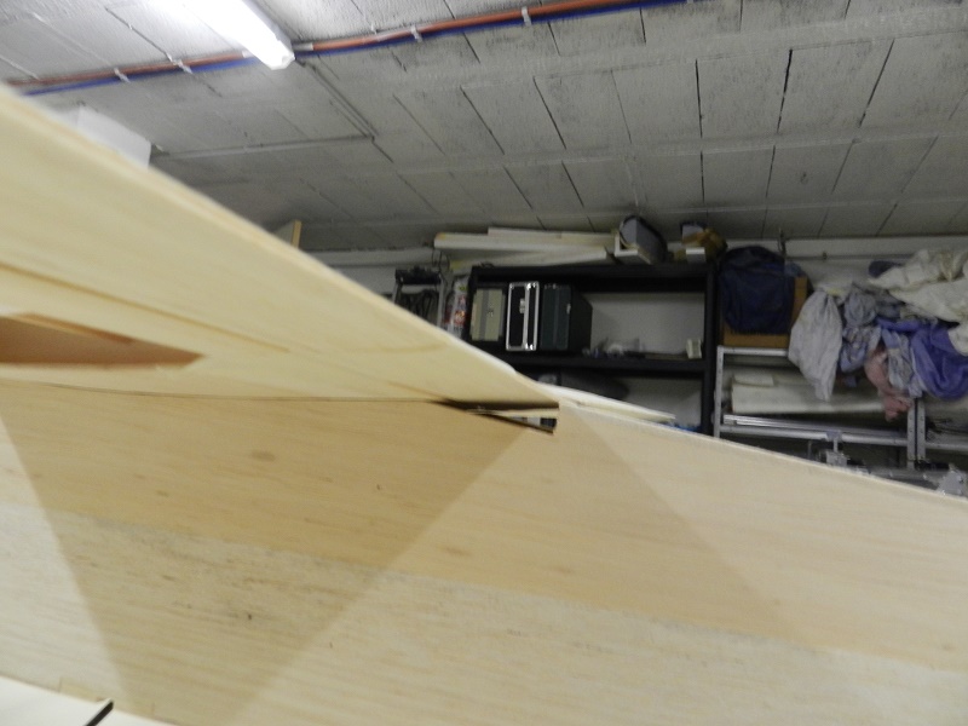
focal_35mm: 23
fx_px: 643
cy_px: 363
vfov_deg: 58.9
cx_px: 484
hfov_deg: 73.9
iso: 400
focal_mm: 4
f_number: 3.4
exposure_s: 1/20
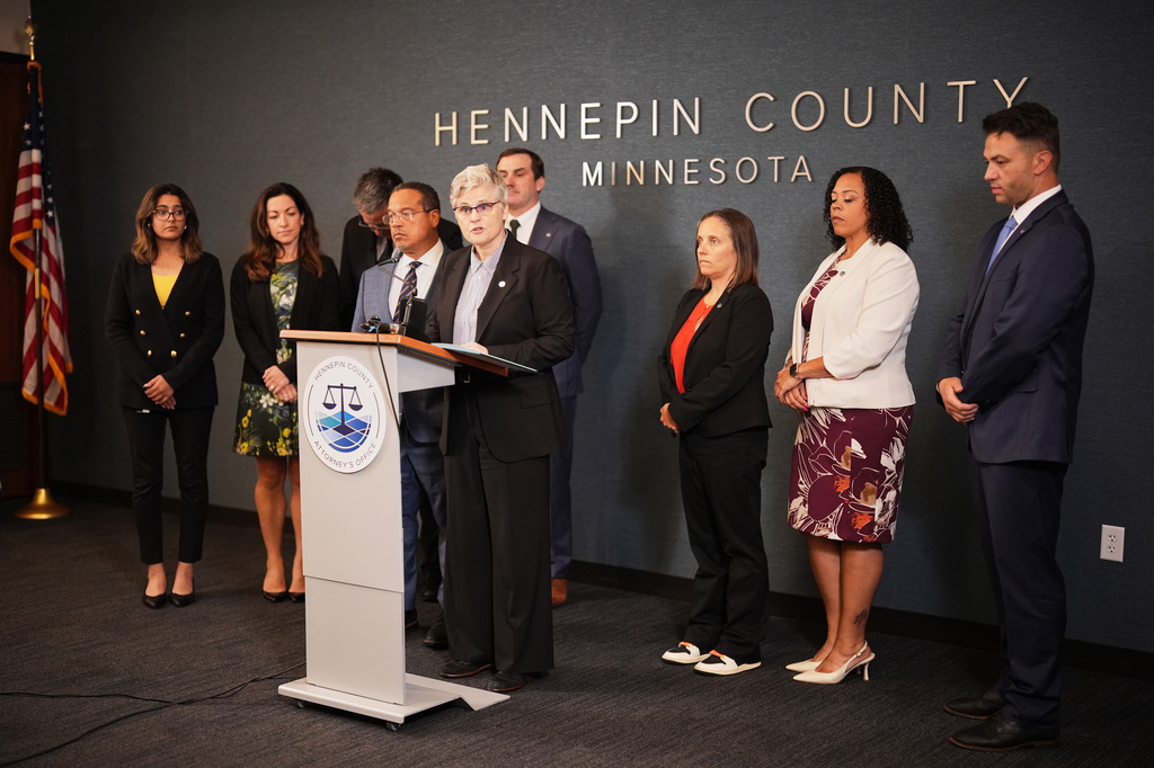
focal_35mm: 50
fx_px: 1602
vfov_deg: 27.0
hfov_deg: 39.6
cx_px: 577
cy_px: 384
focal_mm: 50
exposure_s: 1/2000
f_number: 1.2
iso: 1600
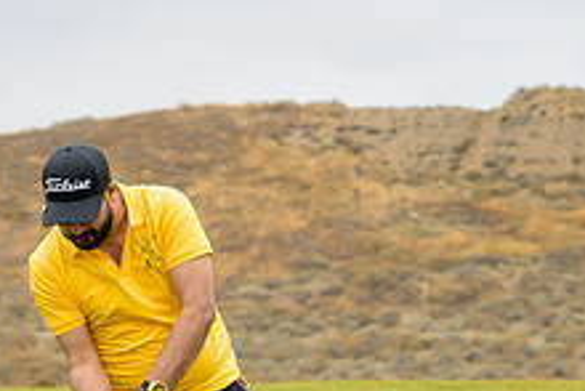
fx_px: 2911
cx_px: 19
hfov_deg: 11.4
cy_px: 363
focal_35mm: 179
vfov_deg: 7.7
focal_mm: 68
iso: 800
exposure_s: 1/2500
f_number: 4
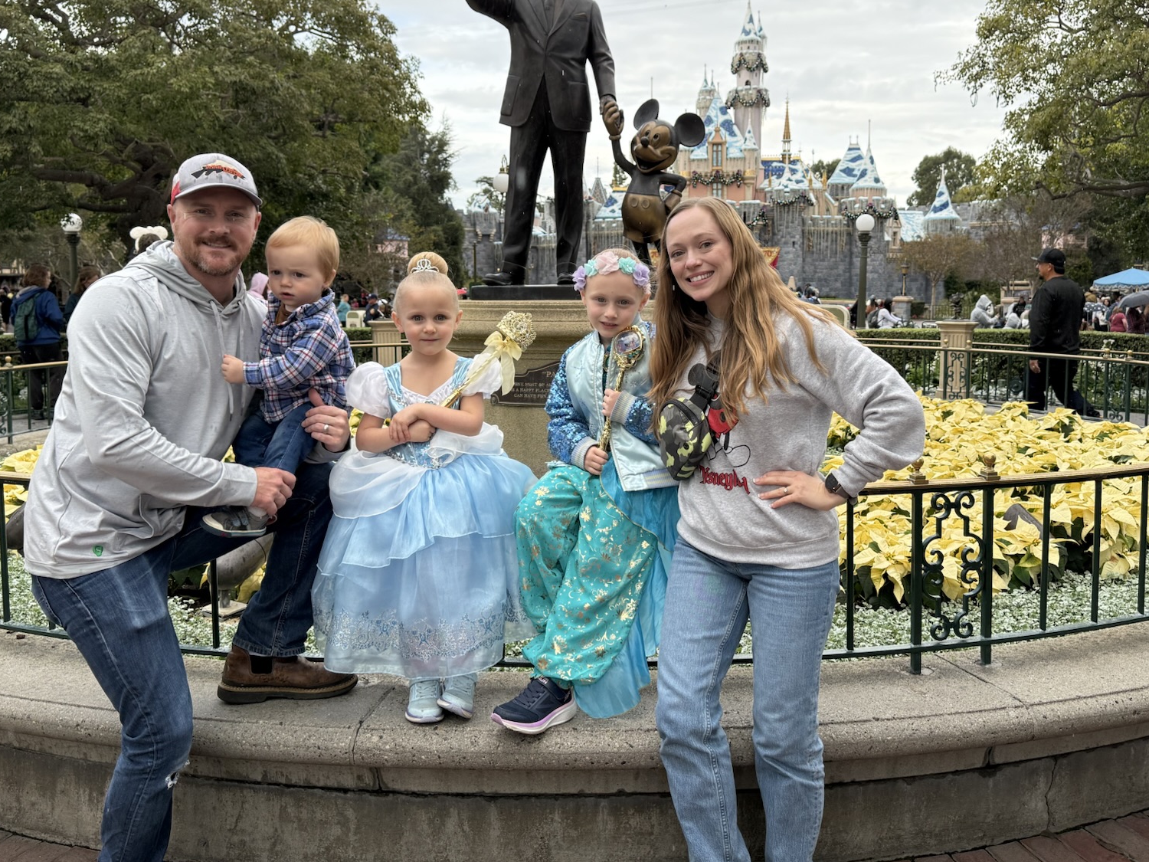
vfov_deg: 44.0
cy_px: 365
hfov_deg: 56.8
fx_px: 1062
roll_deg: +0.6
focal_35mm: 32
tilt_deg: -4.5
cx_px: 611
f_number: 1.78
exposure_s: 1/1060
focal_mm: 6.76
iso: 100
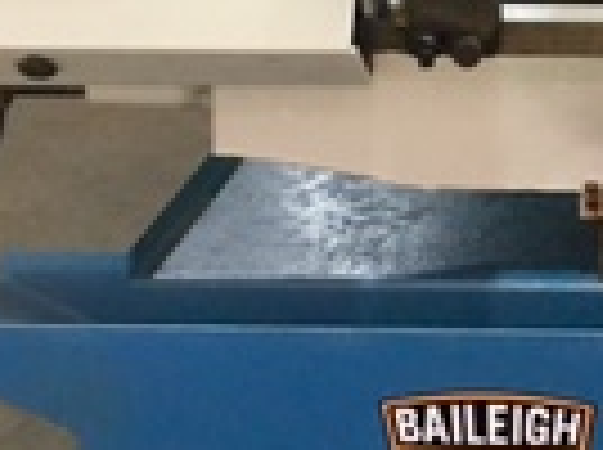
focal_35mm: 139
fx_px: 2417
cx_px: 828
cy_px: 27
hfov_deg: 13.6
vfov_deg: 10.6
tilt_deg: -16.2
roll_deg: -1.3
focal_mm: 4.15
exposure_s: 1/30
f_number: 2.2
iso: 80
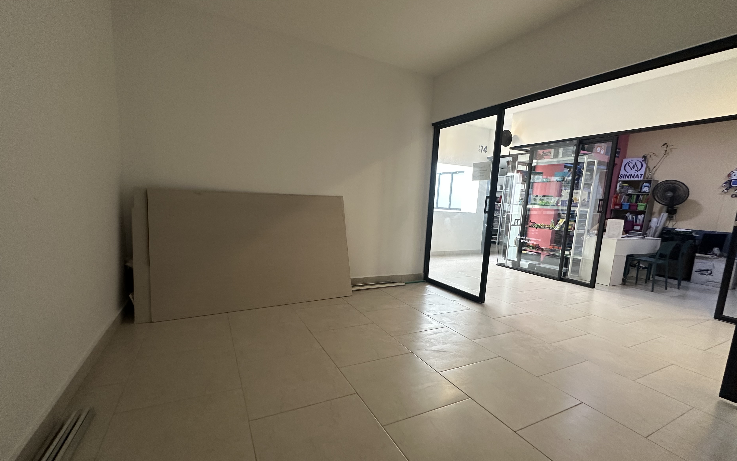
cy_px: 249
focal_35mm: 16
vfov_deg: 71.1
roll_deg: -1.8
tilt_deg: -7.3
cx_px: 367
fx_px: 321
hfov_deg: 97.8
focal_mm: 2.22
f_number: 2.2
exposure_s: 1/60
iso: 200
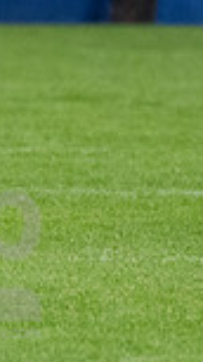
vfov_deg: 1.1
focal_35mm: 2024
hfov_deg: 0.6
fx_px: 19379
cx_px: -366
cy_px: -73
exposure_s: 1/2000
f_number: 5.6
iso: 3200
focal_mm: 340
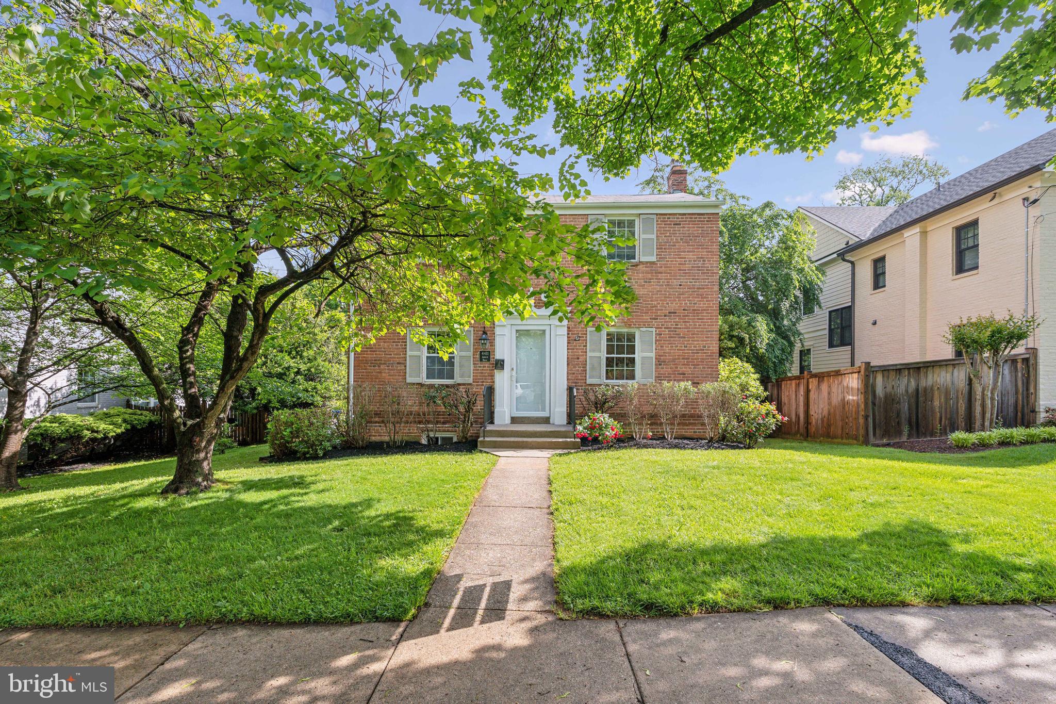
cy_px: 352
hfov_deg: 96.7
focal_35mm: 16
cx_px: 528
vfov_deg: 73.7
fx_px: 469
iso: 500
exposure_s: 1/400
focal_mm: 16
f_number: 8
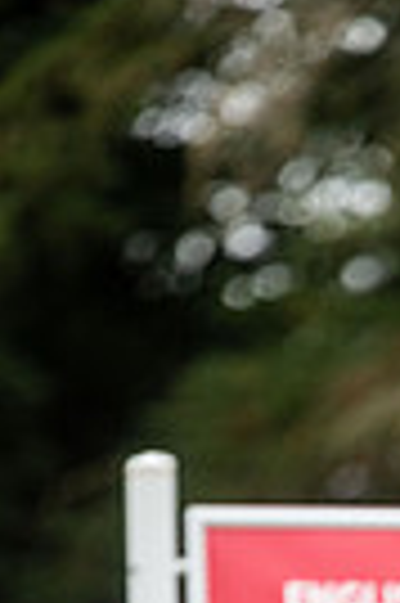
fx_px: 16809
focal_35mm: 1006
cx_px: 562
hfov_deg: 1.4
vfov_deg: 2.0
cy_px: 963
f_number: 4
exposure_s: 1/1000
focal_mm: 300
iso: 640
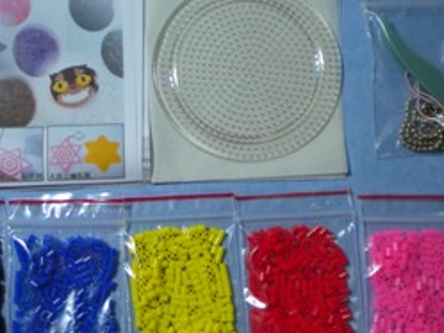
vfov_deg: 23.3
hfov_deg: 30.3
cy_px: 185
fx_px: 808
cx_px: 127
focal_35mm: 63
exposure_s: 1/60.4
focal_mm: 6.3
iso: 82
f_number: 3.1
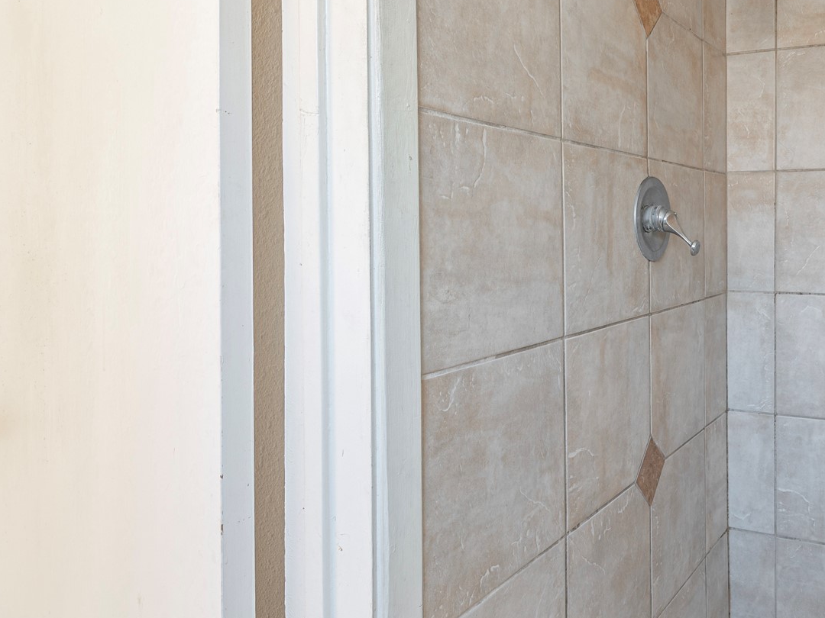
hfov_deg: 56.0
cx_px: 691
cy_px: 247
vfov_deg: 47.9
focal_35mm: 29
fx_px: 691
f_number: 9
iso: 100
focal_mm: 15
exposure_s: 1/1.67
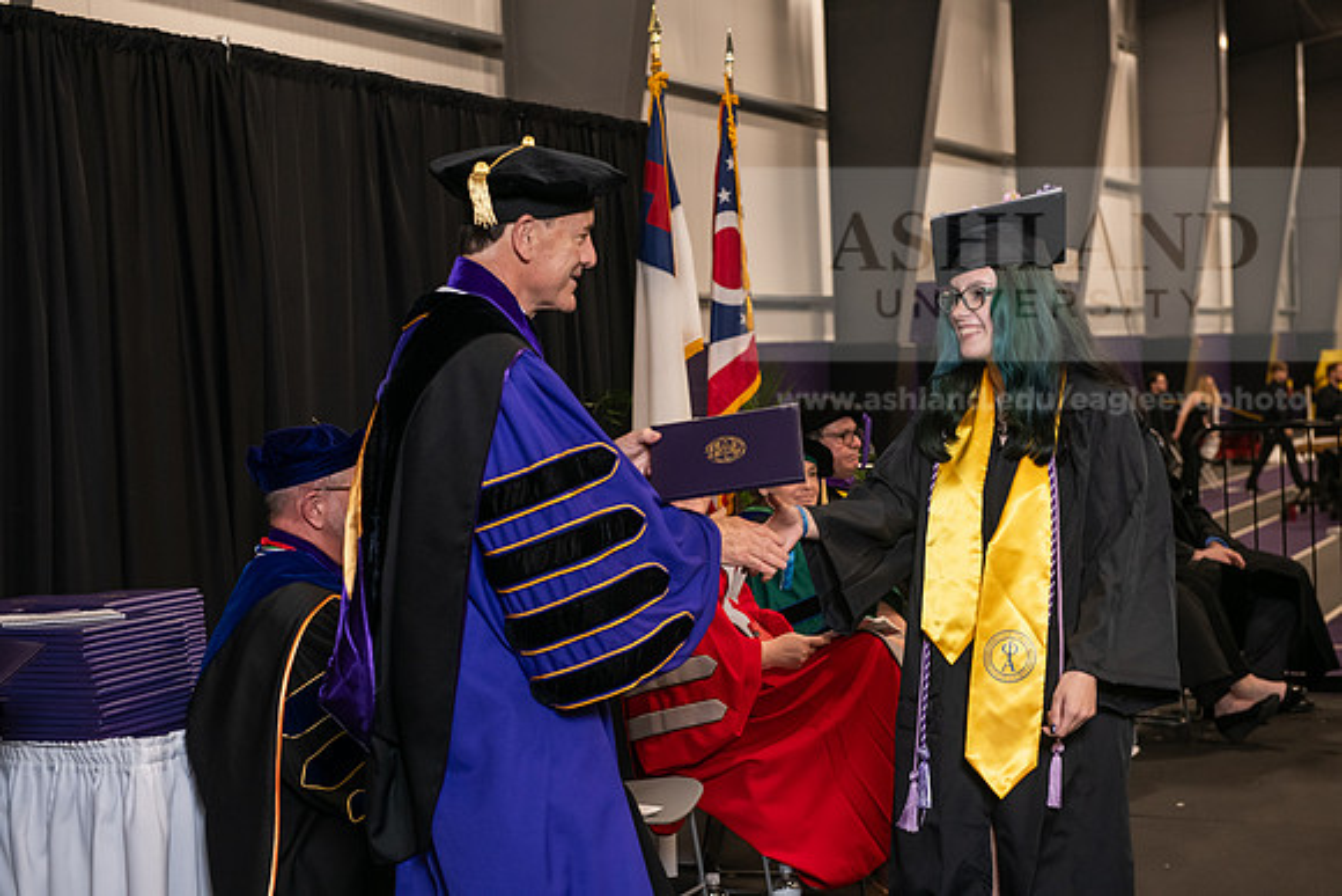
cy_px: 448
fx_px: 2312
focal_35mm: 62
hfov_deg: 32.4
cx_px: 671
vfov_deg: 21.9
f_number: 5
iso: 1600
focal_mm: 62
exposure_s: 1/125
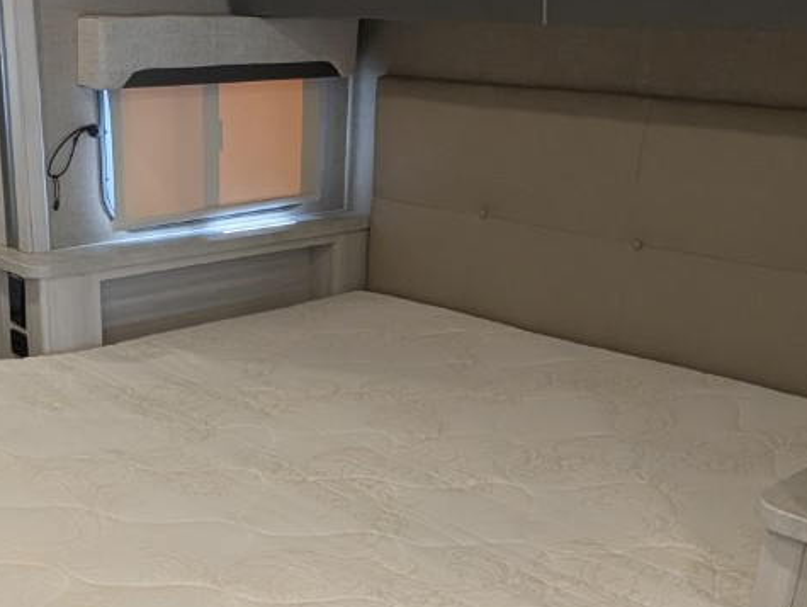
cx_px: 251
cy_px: 464
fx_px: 1097
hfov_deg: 39.8
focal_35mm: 47
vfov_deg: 30.3
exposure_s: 1/85.9
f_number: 2.2
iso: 211
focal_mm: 2.35
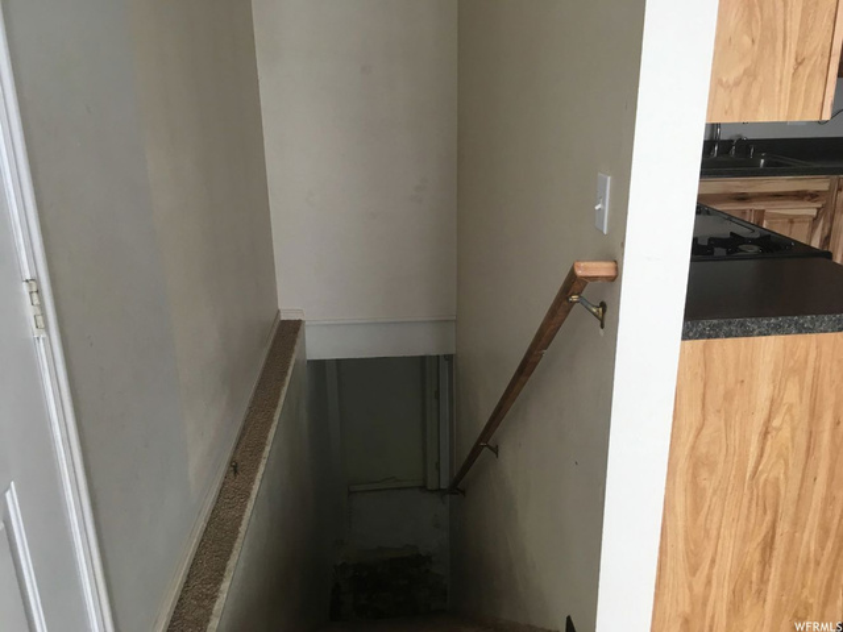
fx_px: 706
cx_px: 422
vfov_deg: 48.2
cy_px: 316
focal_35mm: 29
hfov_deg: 61.7
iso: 25
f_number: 2.2
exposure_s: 1/30
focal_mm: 4.15
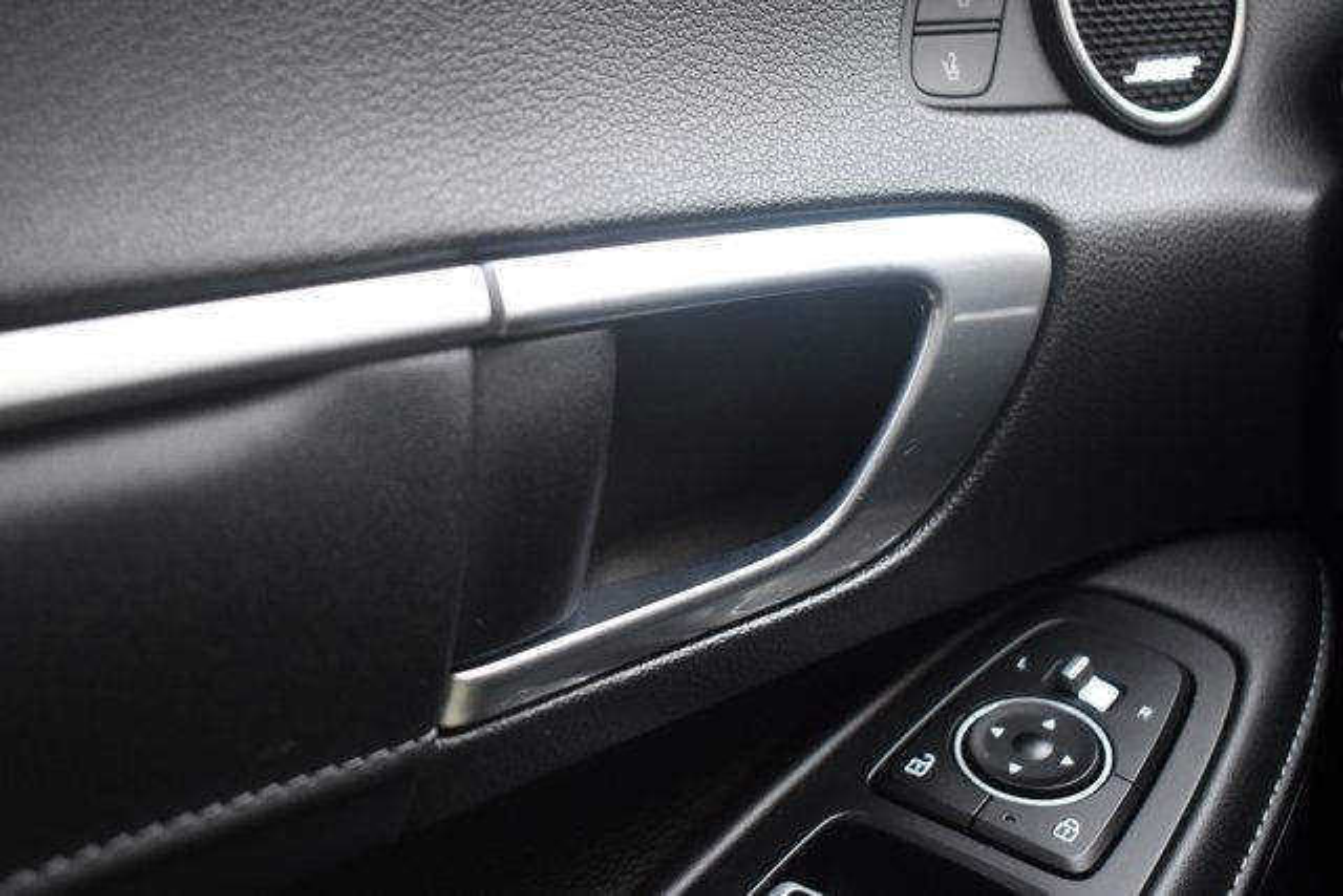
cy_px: 448
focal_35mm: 54
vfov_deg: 25.1
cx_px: 672
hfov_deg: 36.9
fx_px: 2015
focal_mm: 36
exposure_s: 1/125
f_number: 4.8
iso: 2000
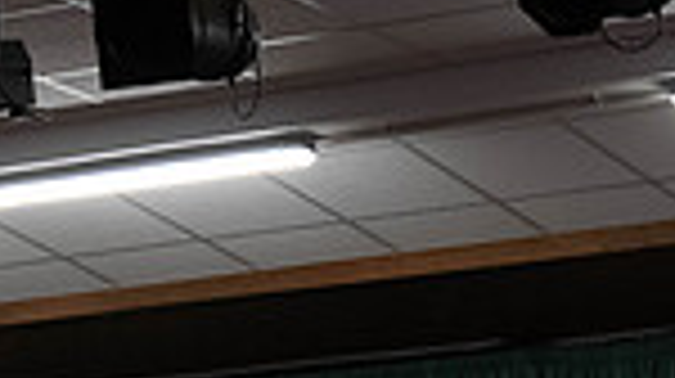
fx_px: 4506
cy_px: 551
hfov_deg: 8.5
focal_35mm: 252
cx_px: 760
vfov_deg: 4.8
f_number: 5.6
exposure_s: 1/125
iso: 6400
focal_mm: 60
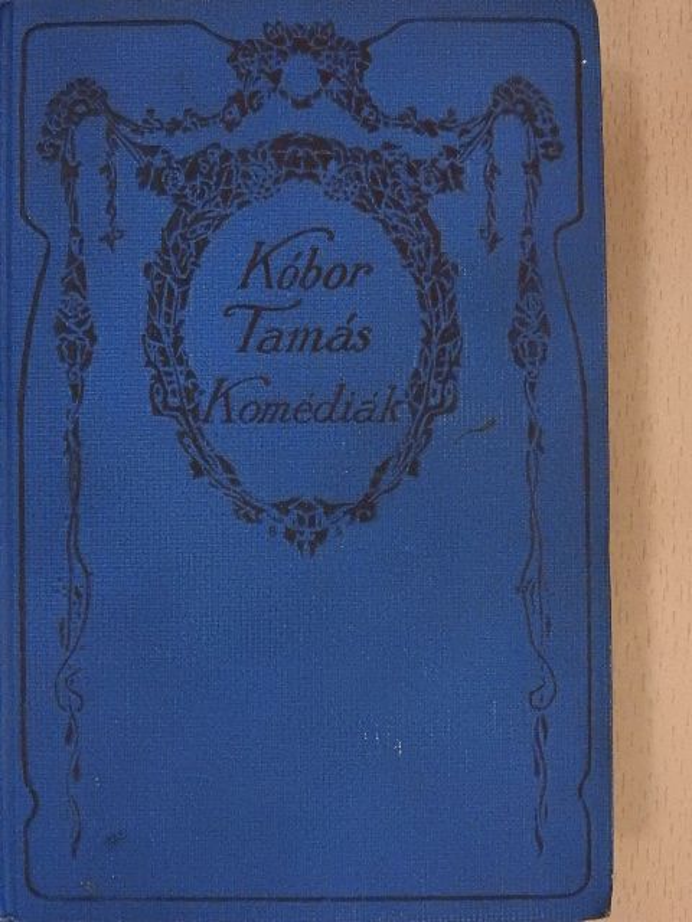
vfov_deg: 34.9
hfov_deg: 26.6
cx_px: 346
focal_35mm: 55
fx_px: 1466
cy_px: 461
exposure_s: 1/80
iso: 1600
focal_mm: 9.9
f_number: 4
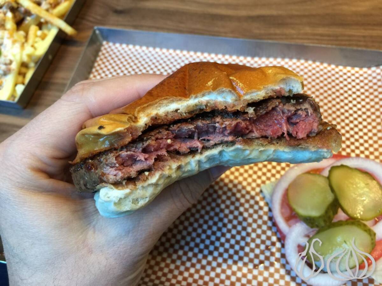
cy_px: 143
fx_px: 320
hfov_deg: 61.7
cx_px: 191
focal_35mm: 29
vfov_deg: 48.2
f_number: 2.2
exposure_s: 1/15
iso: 40
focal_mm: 4.15
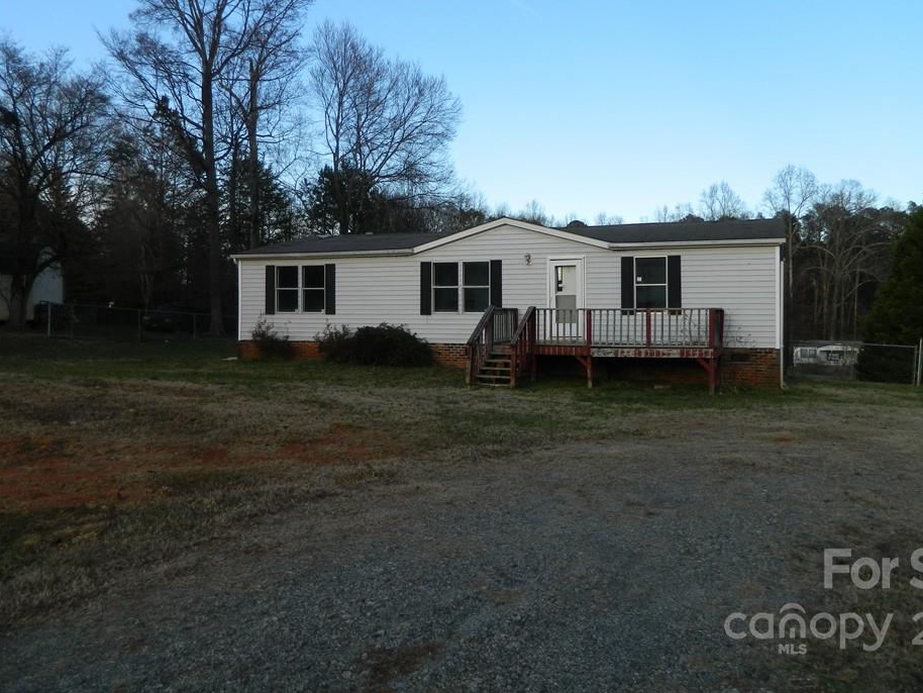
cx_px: 510
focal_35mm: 28
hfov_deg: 63.3
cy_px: 307
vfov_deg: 49.7
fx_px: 747
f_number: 3.1
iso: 80
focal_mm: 4.5
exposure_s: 1/320
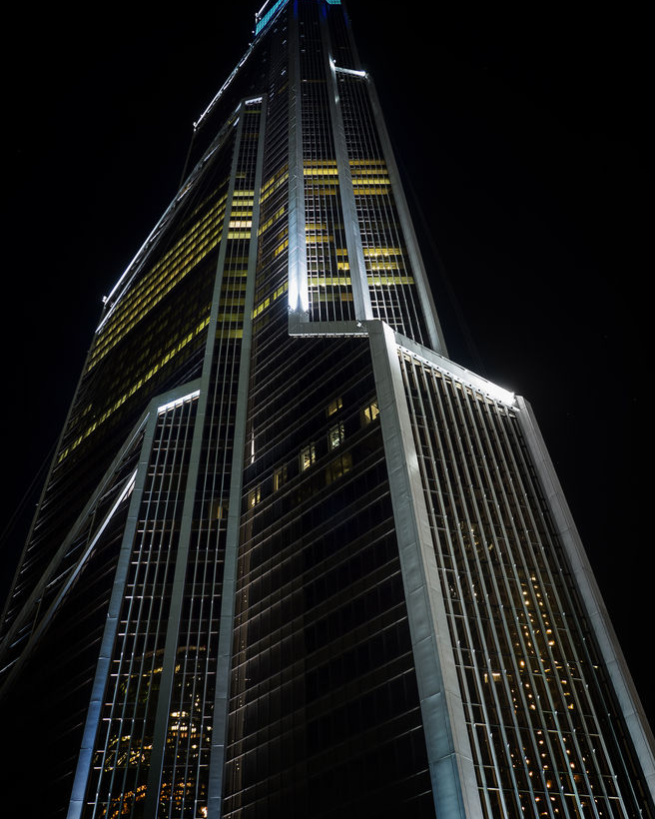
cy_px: 407
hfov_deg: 48.5
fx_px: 727
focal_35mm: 30
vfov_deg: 58.8
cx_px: 321
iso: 200
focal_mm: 14
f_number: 5.6
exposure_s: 3.2
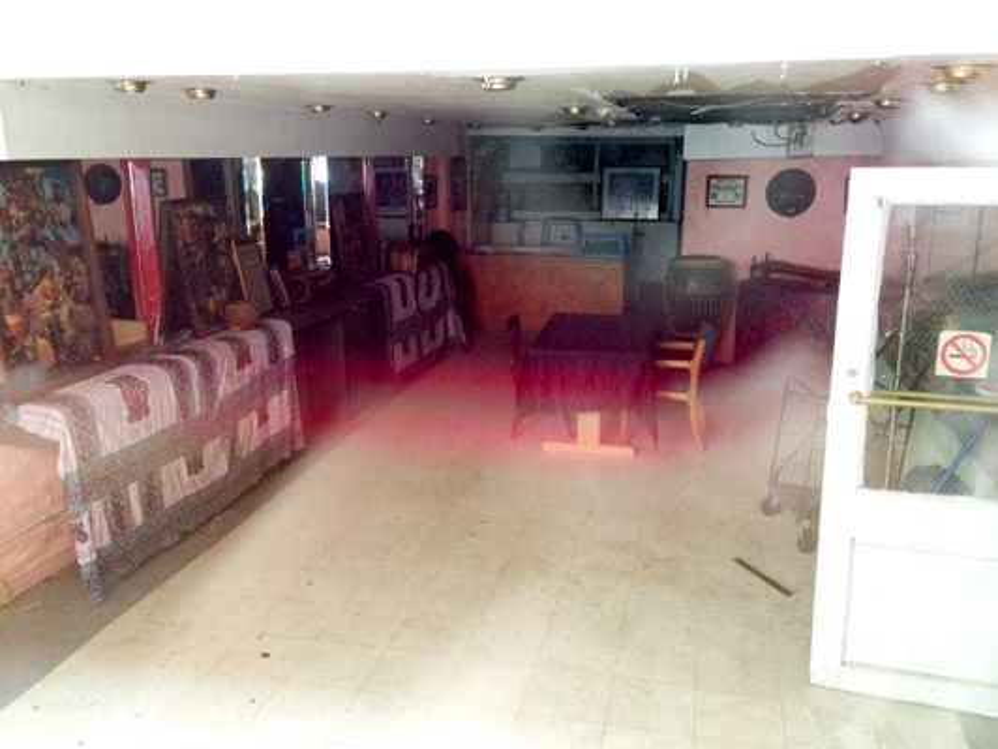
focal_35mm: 33
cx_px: 499
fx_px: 951
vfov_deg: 42.9
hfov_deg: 55.4
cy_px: 374
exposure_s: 1/20
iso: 400
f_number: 2.4
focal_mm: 4.12
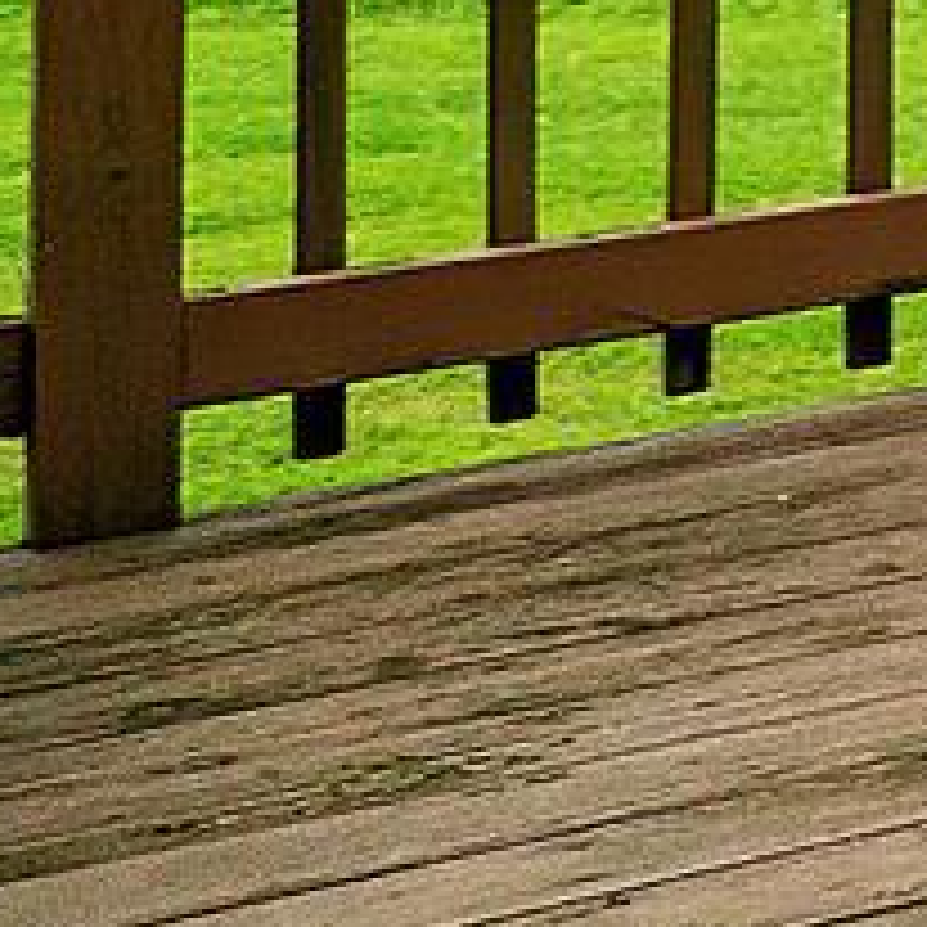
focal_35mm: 135
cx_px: 4054
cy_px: -1010
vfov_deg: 11.5
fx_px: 4090
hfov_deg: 7.3
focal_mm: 16
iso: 400
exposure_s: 1/3200
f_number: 4
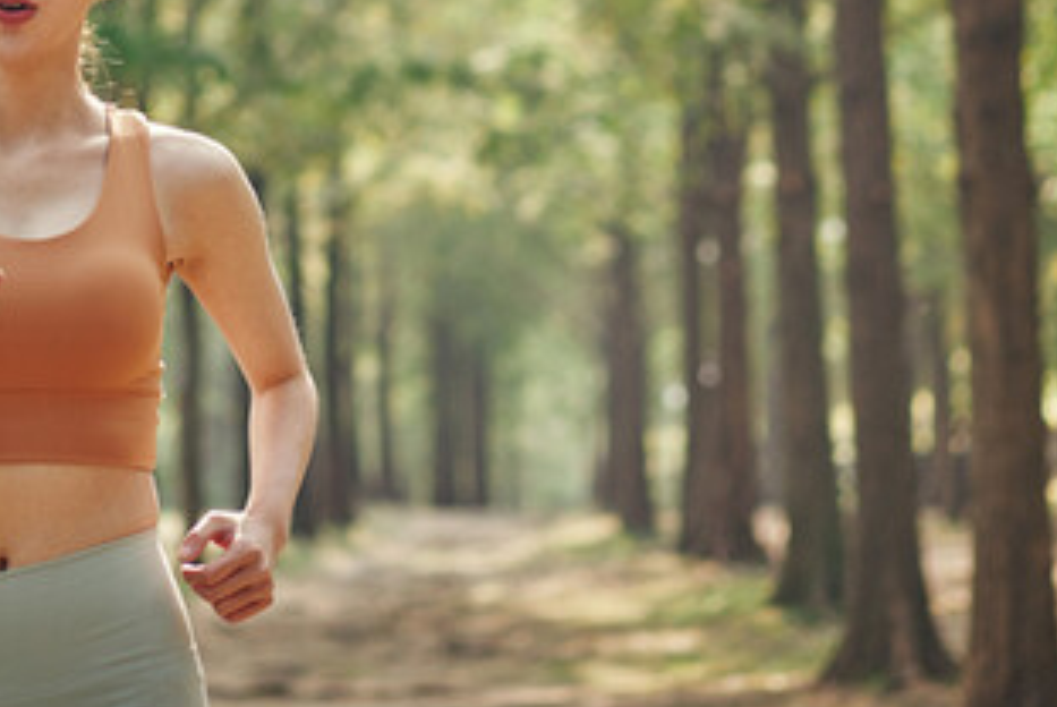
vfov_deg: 12.8
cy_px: 44
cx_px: 360
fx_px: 3115
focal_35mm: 106
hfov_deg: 19.2
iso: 320
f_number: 2.2
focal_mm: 55
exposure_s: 1/1000
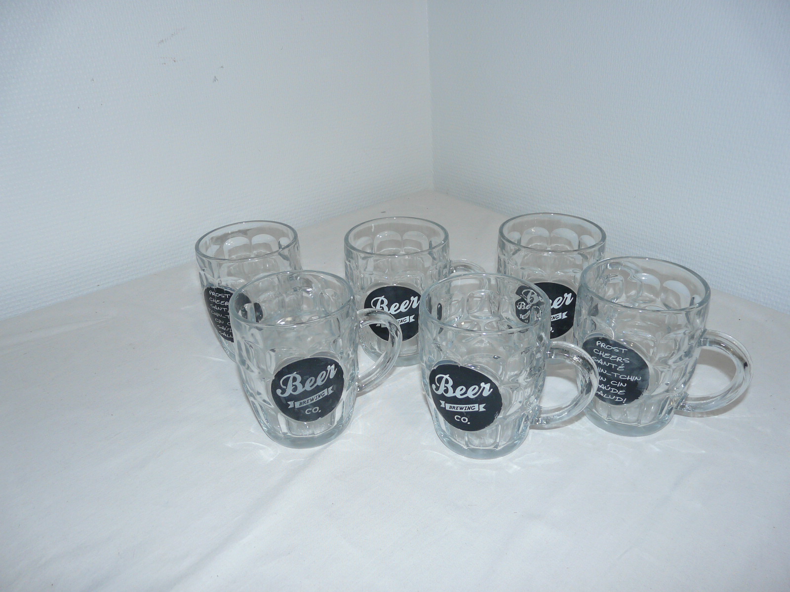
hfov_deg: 63.4
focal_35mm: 28
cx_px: 395
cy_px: 296
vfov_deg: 49.7
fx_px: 639
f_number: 2.8
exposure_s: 1/60
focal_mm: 4.6
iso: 100
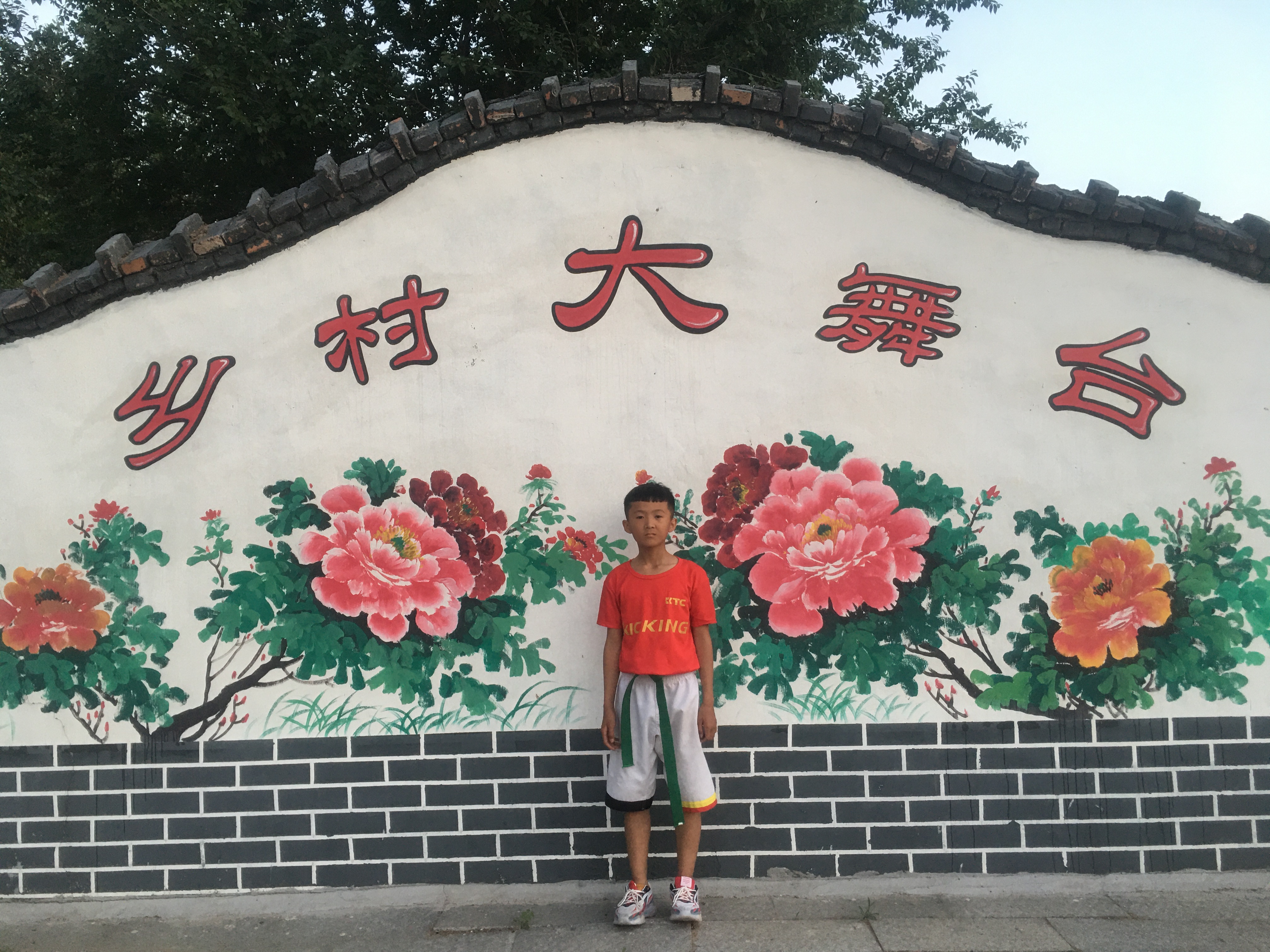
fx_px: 1064
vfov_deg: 48.2
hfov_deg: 61.7
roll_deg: +2.4
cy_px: 476
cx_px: 635
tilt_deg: +4.4
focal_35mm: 29
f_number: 2.2
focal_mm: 4.15
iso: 50
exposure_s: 1/33
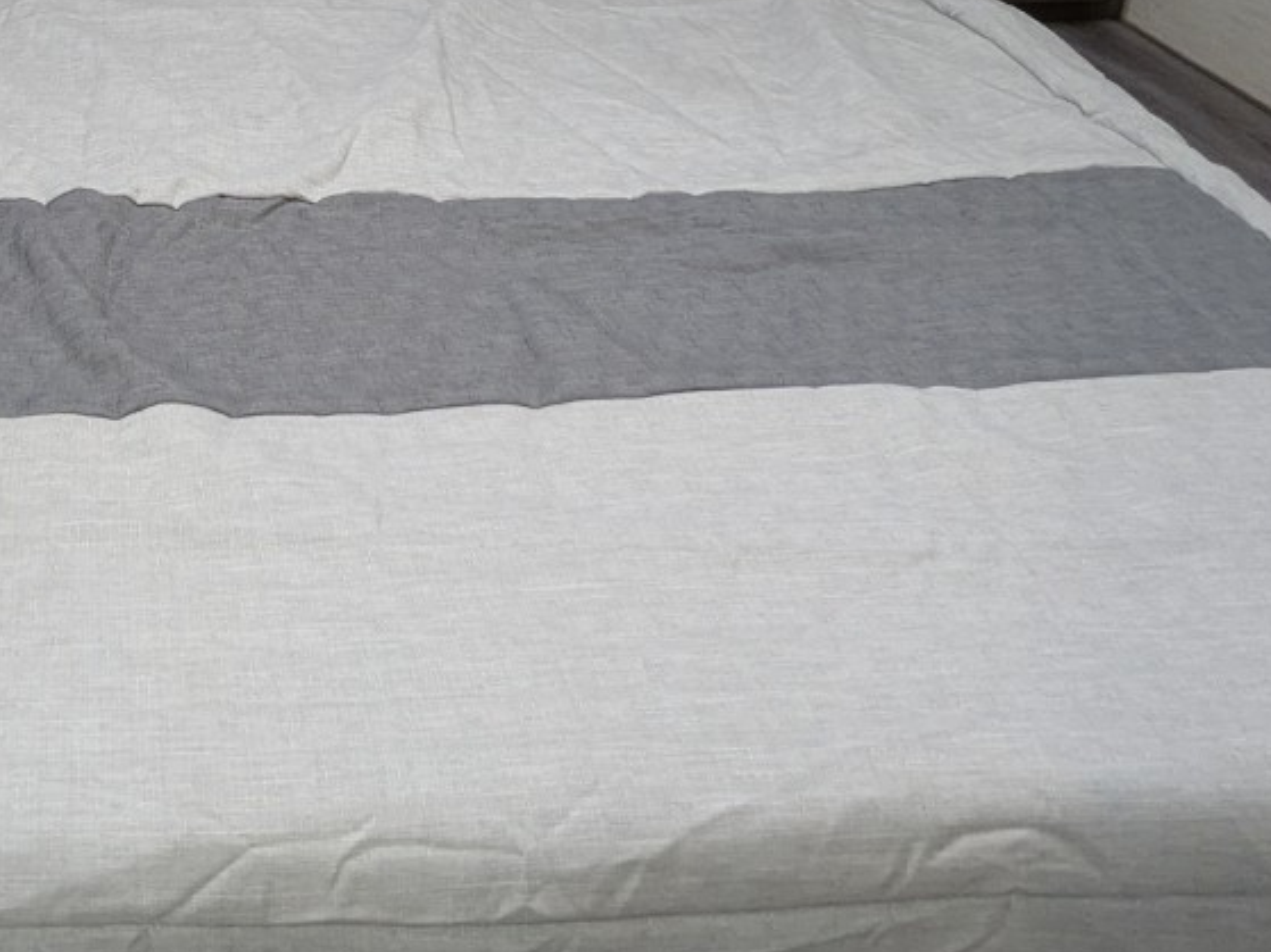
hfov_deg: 42.8
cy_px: -168
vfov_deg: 30.8
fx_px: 1468
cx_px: 122
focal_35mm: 40
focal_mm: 2.35
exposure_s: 1/61
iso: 121
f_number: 2.2
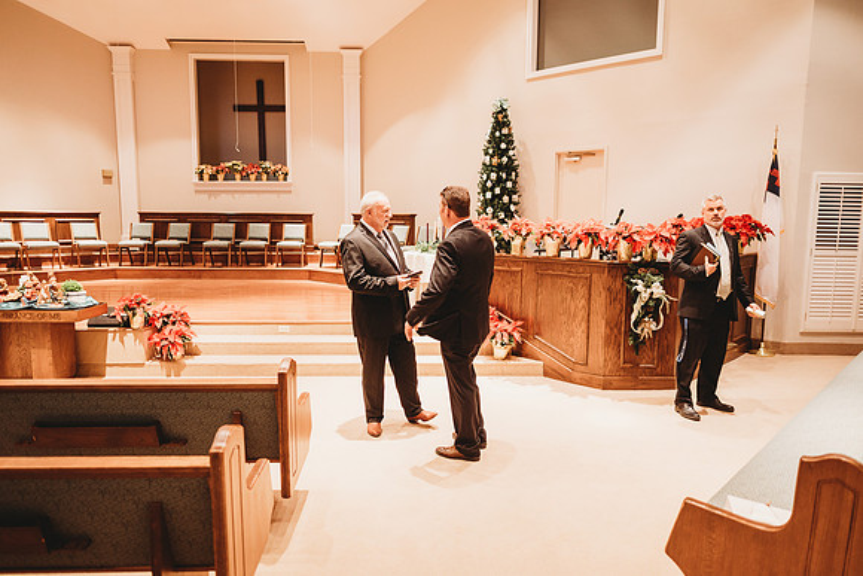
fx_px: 575
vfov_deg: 53.2
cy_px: 288
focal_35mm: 24
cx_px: 432
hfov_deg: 73.7
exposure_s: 1/125
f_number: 2.2
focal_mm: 24
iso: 800
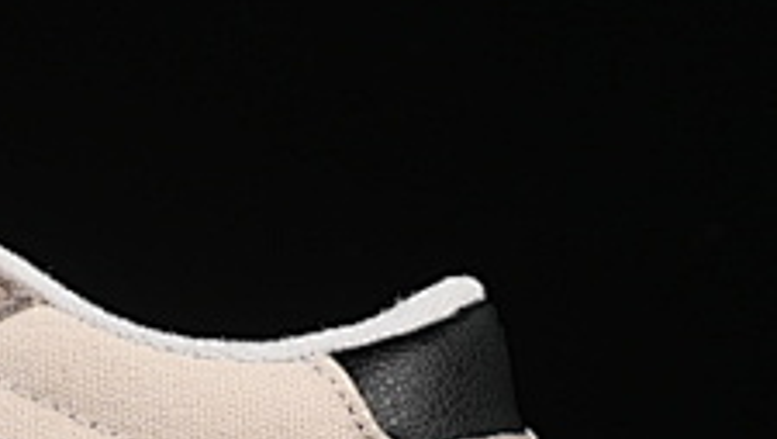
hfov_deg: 7.6
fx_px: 5753
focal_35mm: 279
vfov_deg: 4.4
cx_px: -262
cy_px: 292
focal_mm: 50
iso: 160
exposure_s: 1/80
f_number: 8
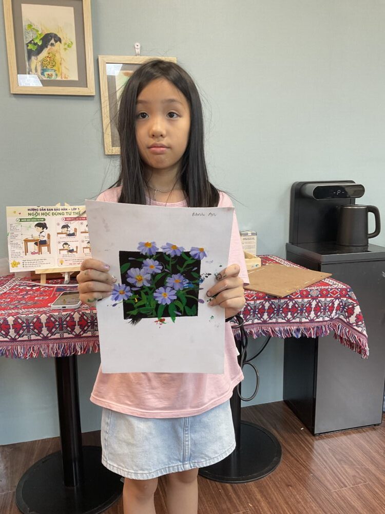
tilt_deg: -13.2
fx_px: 430
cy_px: 257
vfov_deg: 61.7
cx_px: 192
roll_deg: +0.0
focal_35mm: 29
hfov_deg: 48.2
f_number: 1.8
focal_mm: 3
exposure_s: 1/50
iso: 32
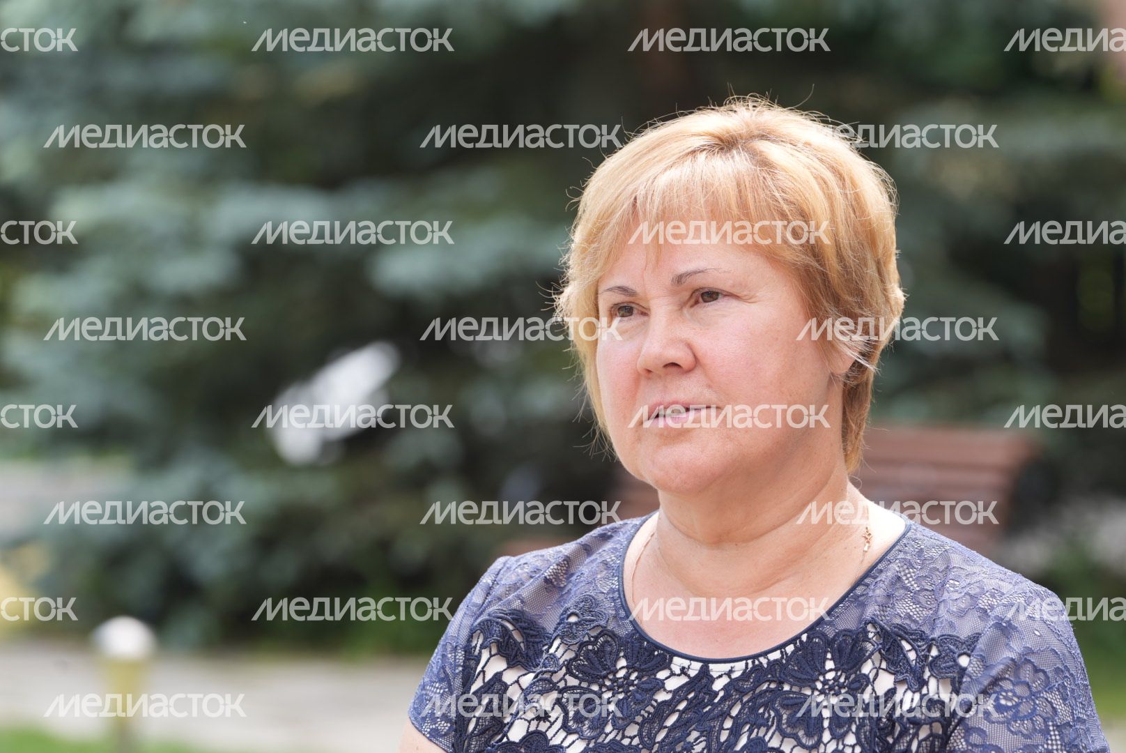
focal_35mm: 151
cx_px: 563
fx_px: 4726
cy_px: 376
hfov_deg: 13.6
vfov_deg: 9.1
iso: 200
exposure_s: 1/200
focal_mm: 151
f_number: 5.6
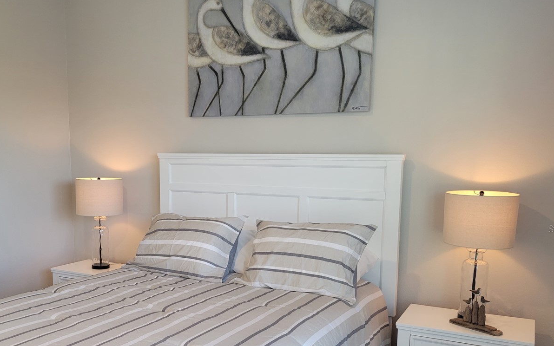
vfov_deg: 34.1
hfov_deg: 52.4
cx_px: 220
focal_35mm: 37
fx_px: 559
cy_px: 228
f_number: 1.8
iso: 250
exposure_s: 1/120
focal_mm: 5.4
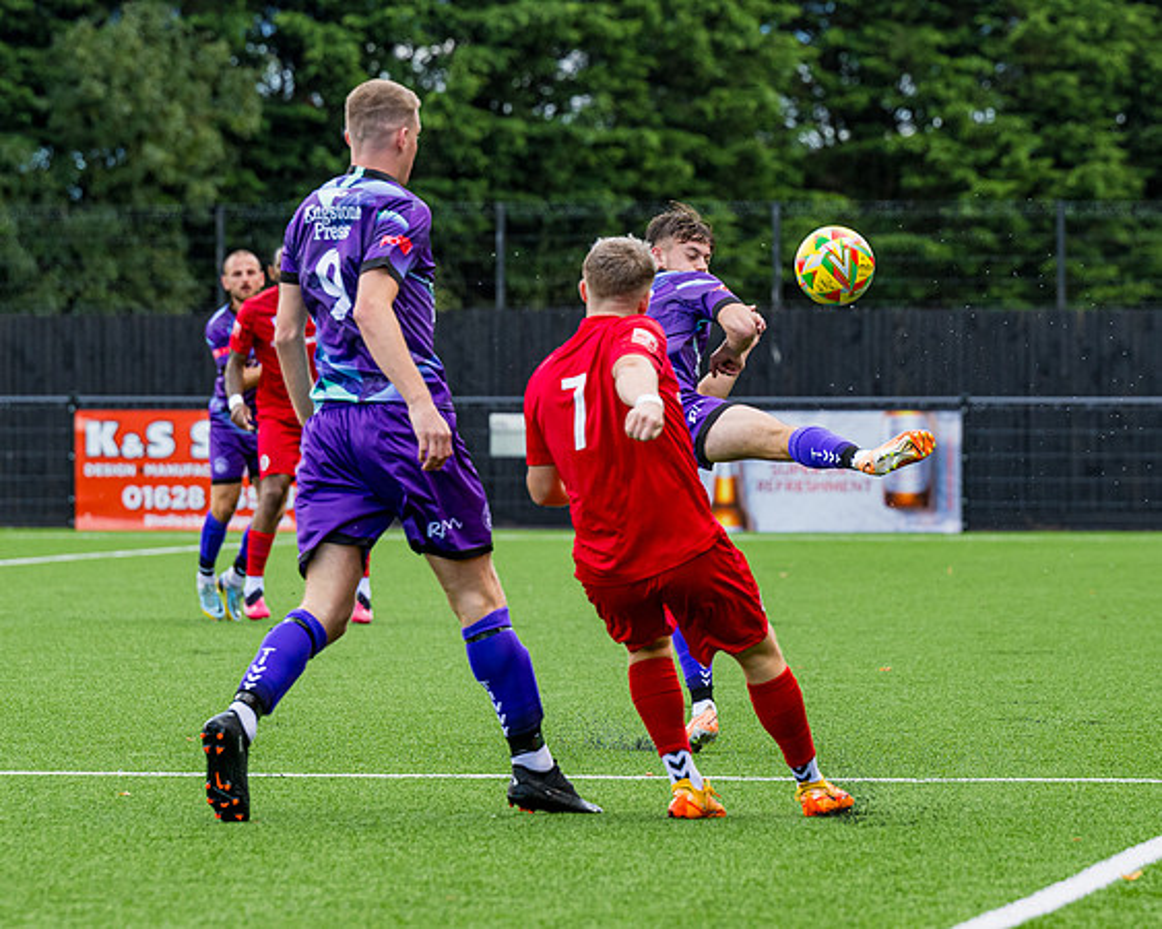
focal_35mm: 269
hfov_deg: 7.2
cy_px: 432
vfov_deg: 5.8
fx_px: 9235
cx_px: 675
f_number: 4
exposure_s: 1/1000
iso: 400
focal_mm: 140
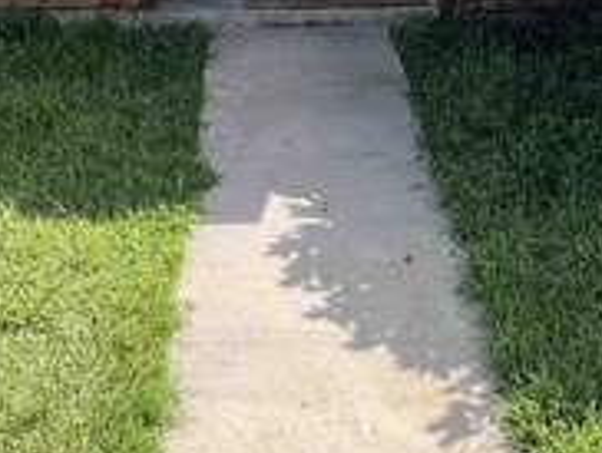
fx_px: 993
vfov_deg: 21.9
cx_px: 248
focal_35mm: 57
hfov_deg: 33.7
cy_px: -207
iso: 32
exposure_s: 1/368
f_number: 1.8
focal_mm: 1.57
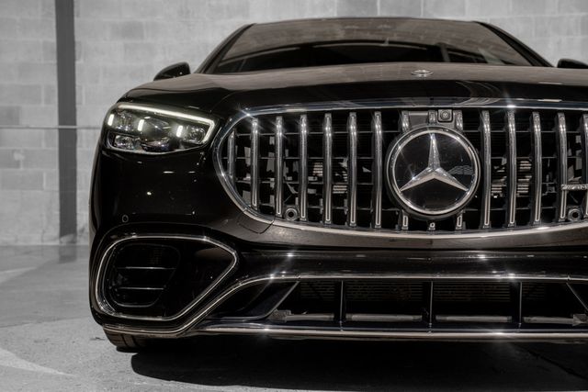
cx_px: 294
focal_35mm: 50
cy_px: 196
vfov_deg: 27.0
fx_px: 817
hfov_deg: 39.6
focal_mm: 50
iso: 320
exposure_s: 1/50
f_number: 5.6
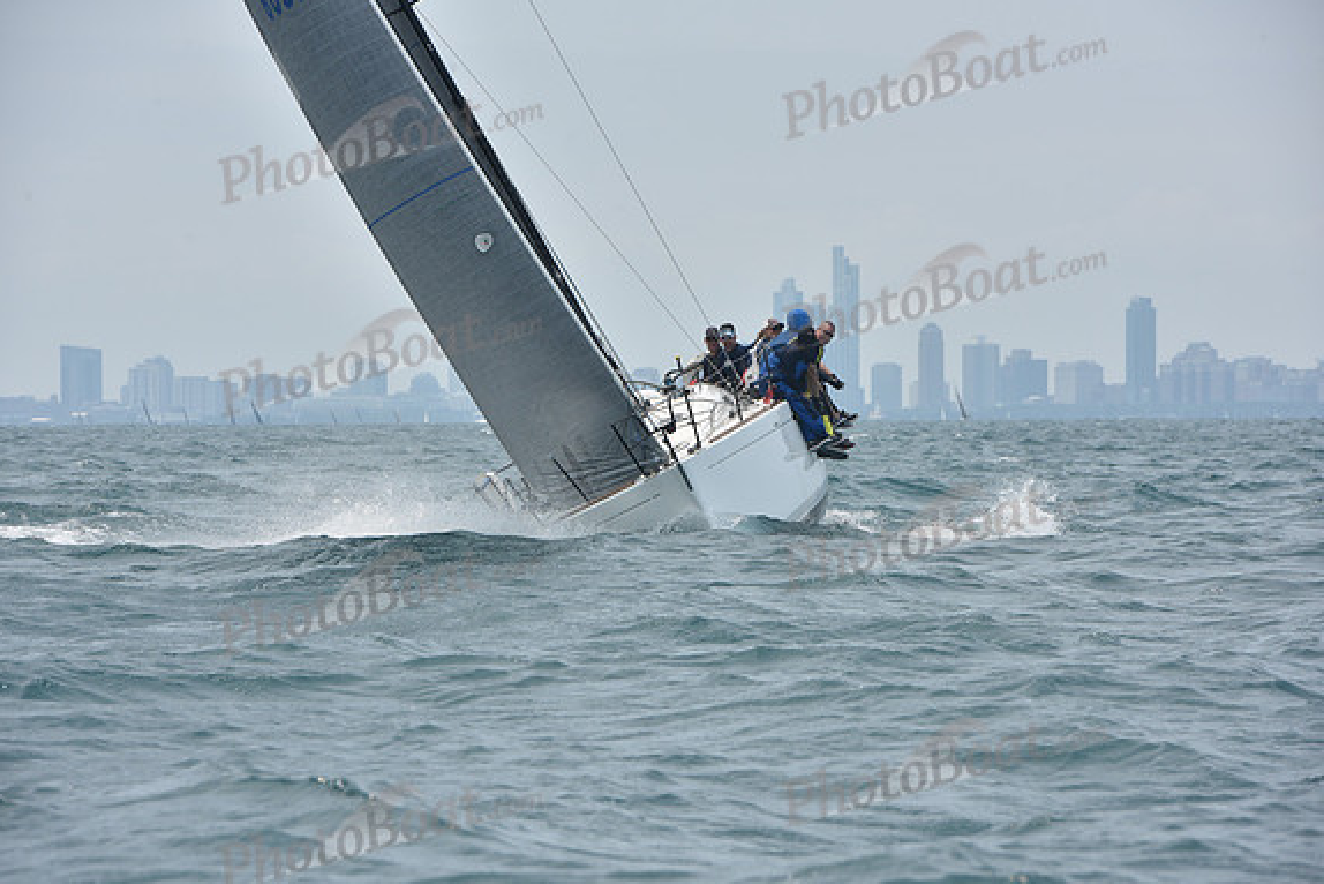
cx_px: 664
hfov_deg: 10.2
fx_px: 7431
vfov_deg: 6.8
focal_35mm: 202
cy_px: 444
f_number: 11
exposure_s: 1/800
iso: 250
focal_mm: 200
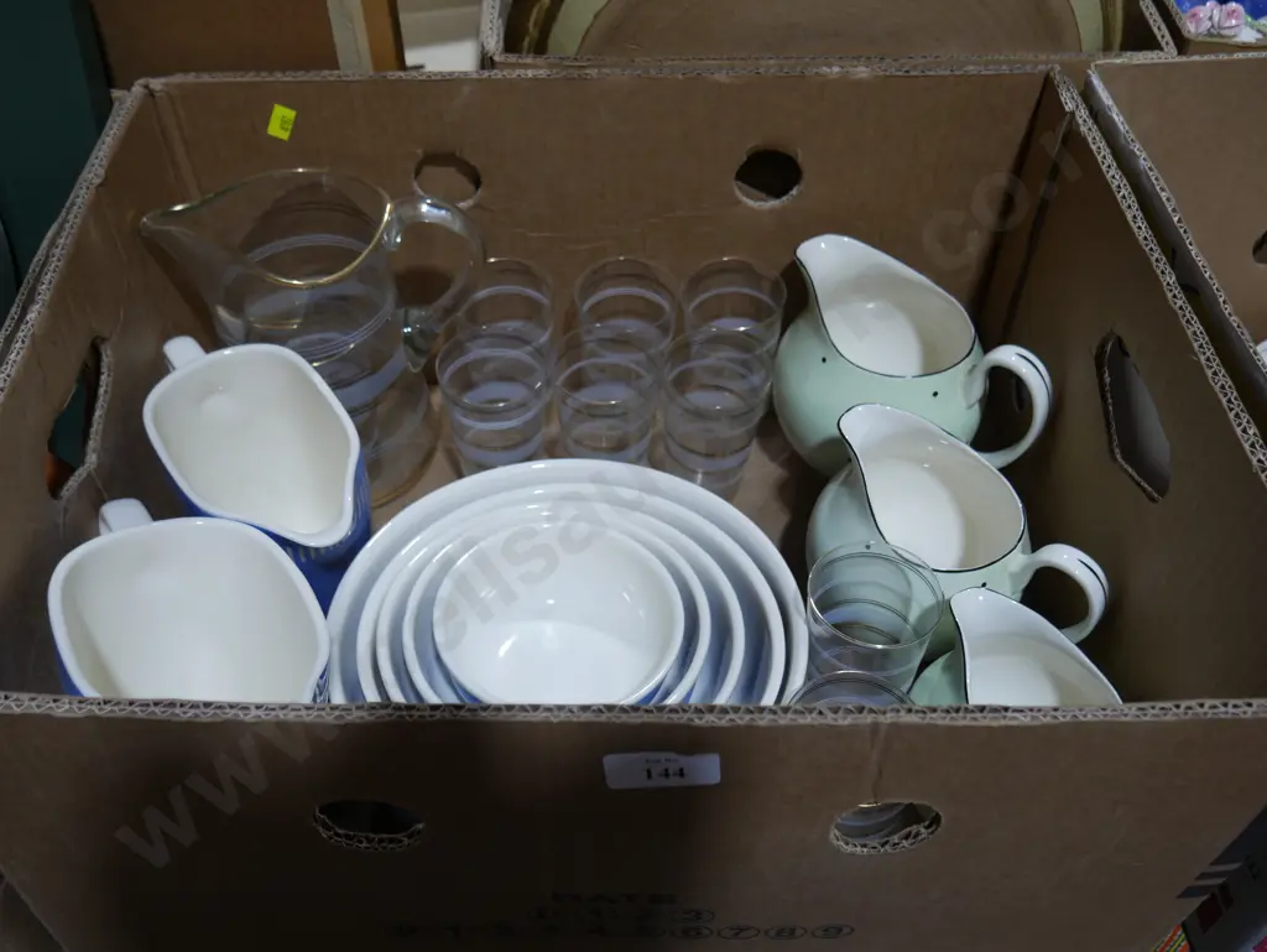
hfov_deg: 56.8
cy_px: 476
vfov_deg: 44.2
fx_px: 1172
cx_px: 634
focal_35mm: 32
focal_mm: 16
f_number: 3.6
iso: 200
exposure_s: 1/125
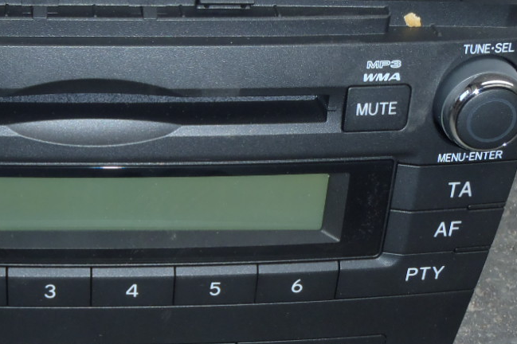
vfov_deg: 17.4
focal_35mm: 78
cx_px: 87
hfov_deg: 25.5
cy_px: 216
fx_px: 1120
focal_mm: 6.83
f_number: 4.6
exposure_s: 1/40
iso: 100
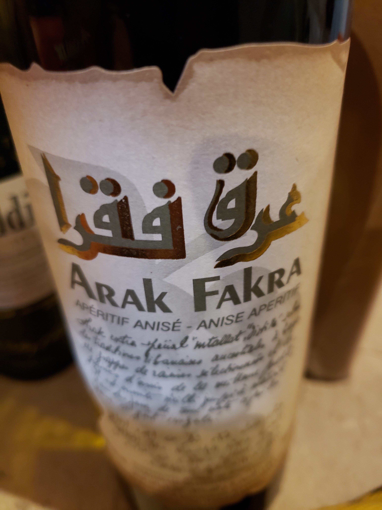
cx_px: 191
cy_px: 255
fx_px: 383
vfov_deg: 67.3
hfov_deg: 53.1
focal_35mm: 26
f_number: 1.5
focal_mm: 4.3
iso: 250
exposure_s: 1/12
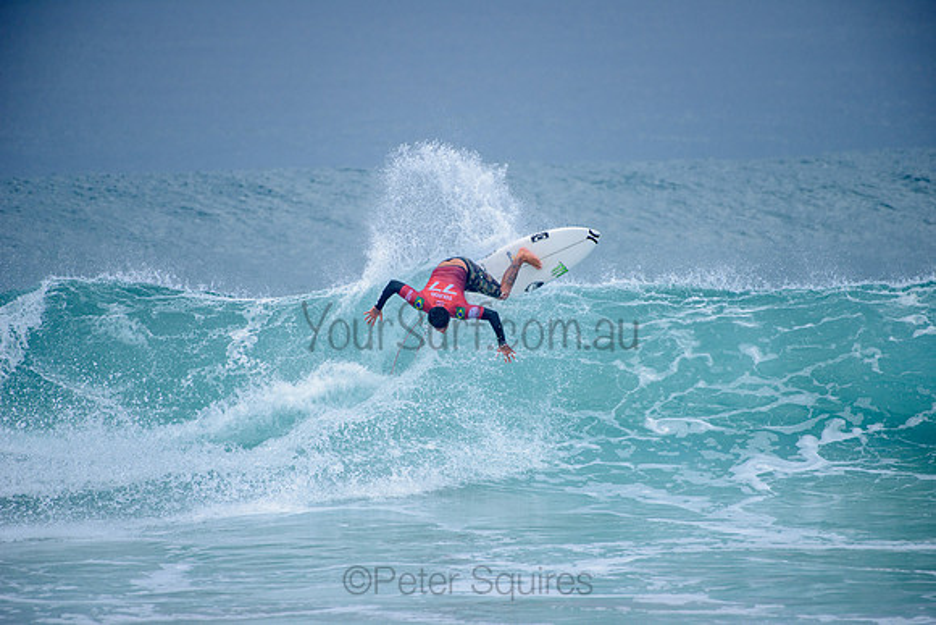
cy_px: 312
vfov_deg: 2.8
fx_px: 13002
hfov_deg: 4.1
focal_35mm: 500
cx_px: 468
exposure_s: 1/2000
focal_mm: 500
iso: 250
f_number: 5.6
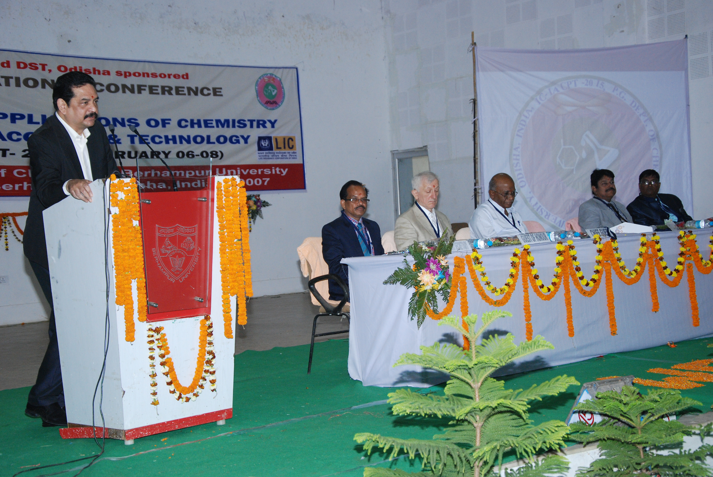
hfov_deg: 33.4
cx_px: 356
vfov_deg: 22.7
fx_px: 1190
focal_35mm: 60
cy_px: 238
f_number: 5
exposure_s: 1/125
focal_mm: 40
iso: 800
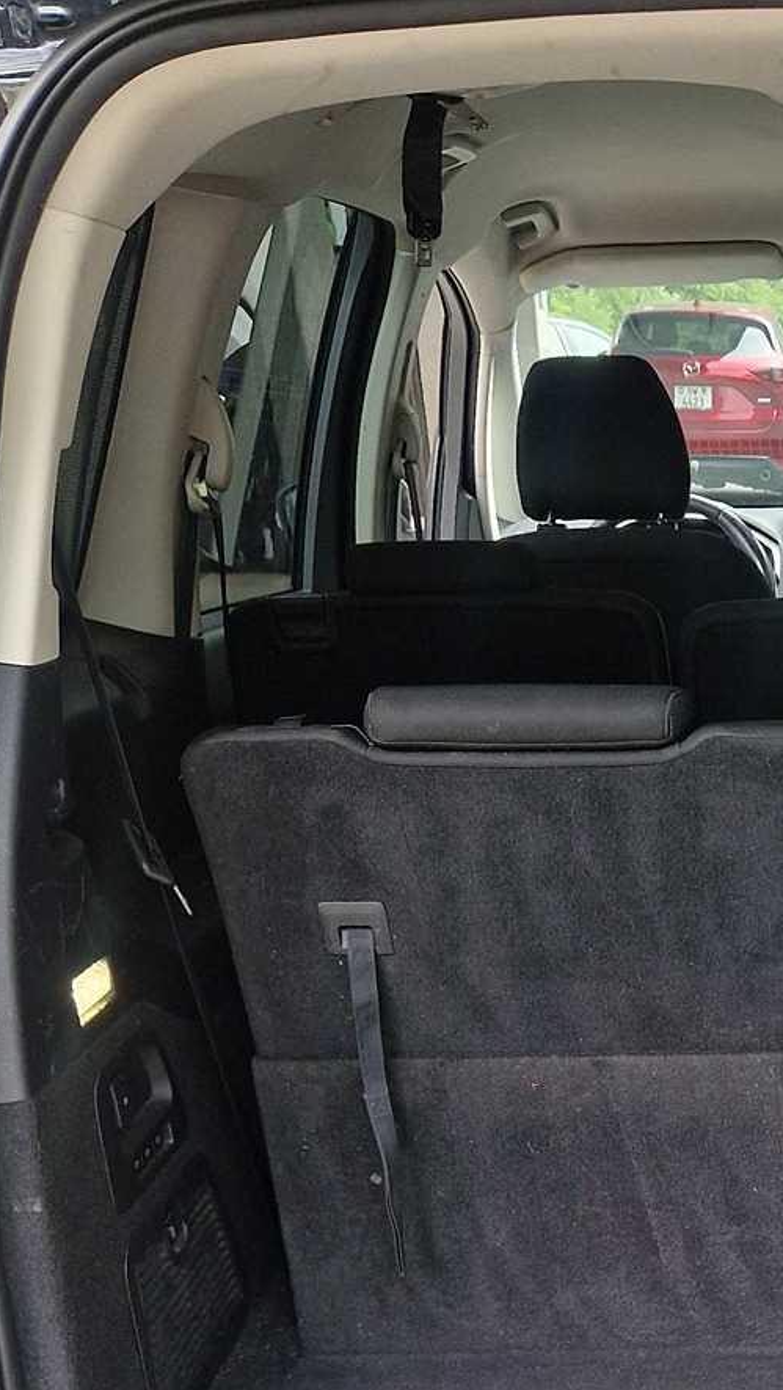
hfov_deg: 19.7
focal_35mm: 57
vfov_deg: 33.8
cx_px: 978
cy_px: 1354
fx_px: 2102
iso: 64
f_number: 1.8
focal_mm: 5.4
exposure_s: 1/180
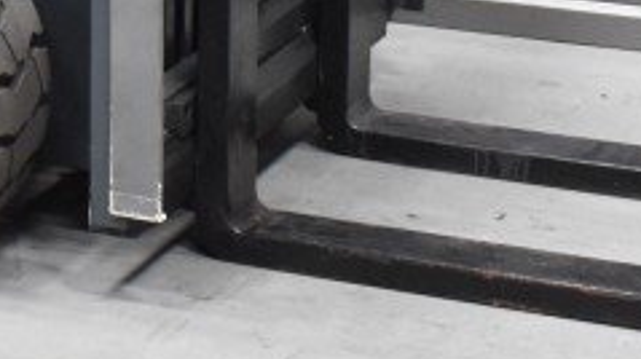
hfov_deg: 11.5
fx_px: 3085
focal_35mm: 182
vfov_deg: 6.3
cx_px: -201
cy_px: -568
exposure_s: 1/50
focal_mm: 23
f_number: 4.5
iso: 1600
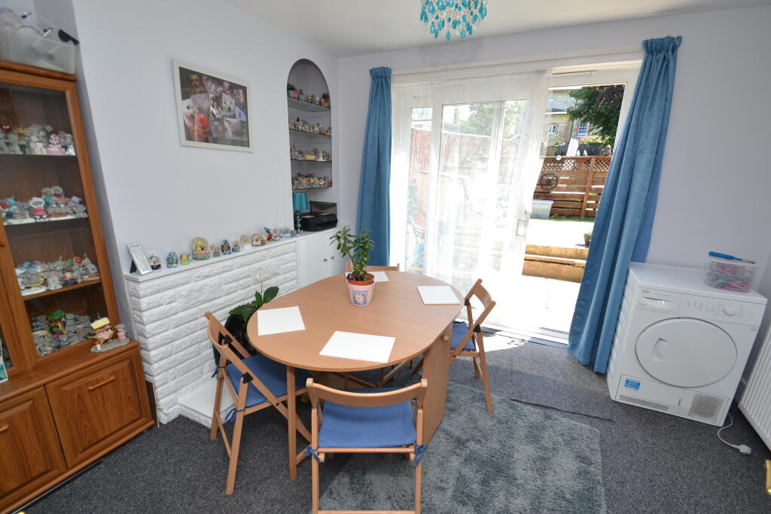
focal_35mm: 15
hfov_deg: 100.4
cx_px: 386
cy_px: 257
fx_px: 321
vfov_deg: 77.3
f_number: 6.3
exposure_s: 1/160
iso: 400
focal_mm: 10
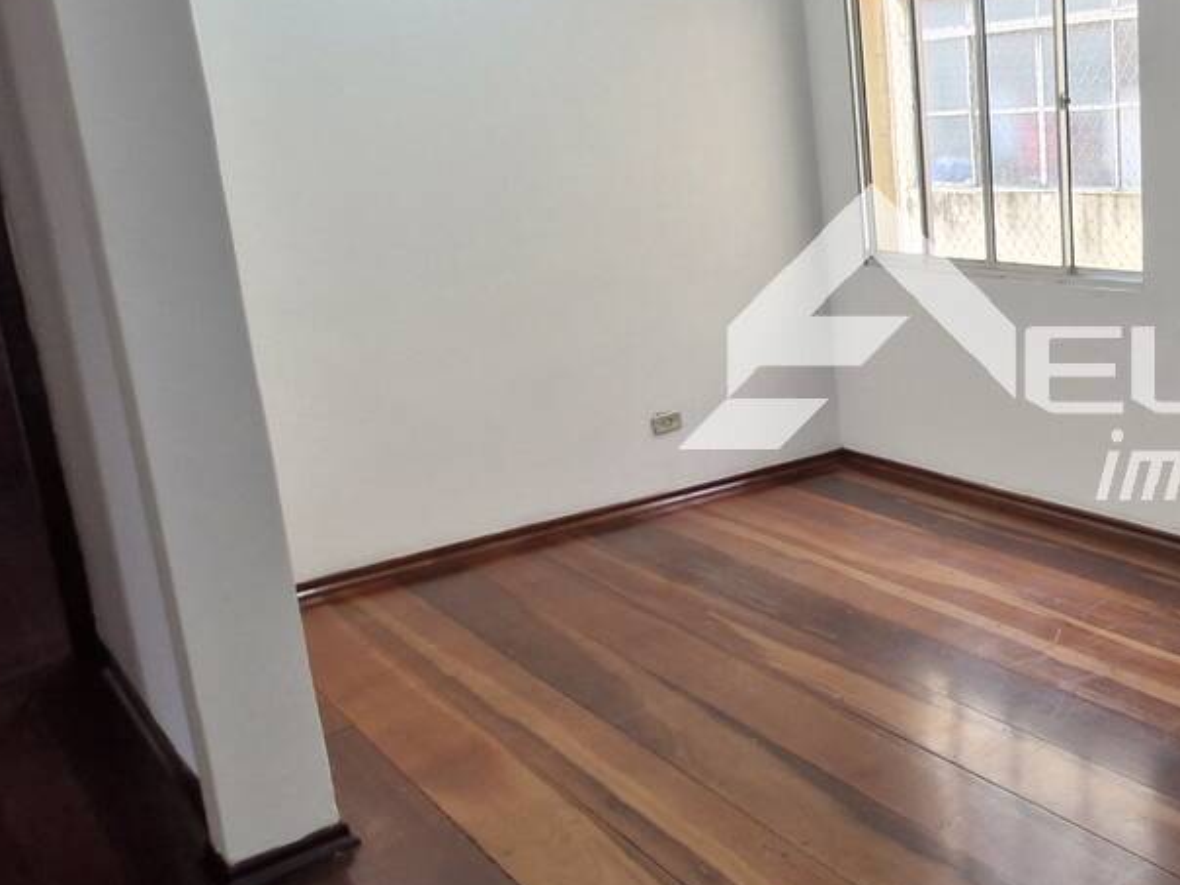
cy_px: 371
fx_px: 1057
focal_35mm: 31
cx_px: 1157
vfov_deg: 45.3
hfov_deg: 48.9
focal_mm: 1.74
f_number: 2.2
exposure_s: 1/60
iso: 125
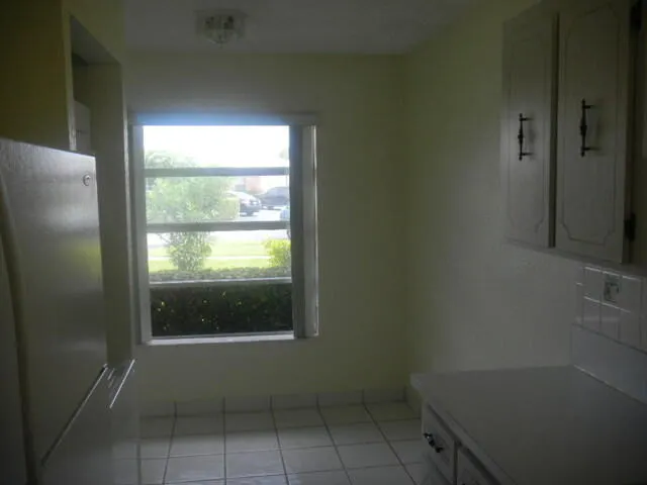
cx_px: 324
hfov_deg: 52.6
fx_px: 654
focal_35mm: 35
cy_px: 242
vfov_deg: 40.7
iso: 80
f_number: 3.6
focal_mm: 6.3
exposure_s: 1/104
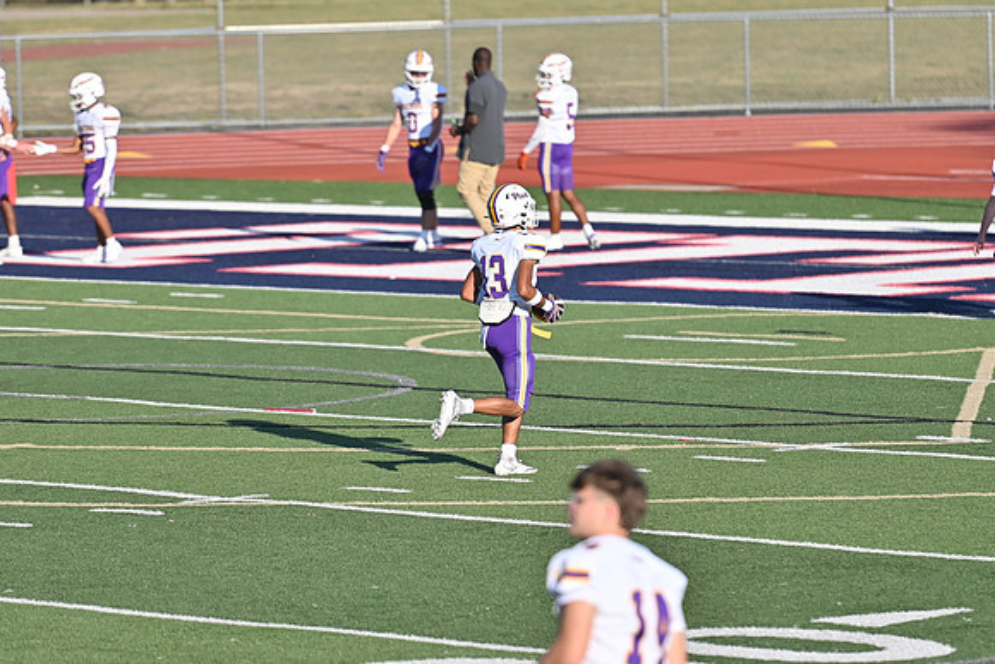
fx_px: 8293
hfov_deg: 6.9
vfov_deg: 4.6
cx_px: 498
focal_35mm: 300
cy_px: 332
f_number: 2.8
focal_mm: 200
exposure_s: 1/2500
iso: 100
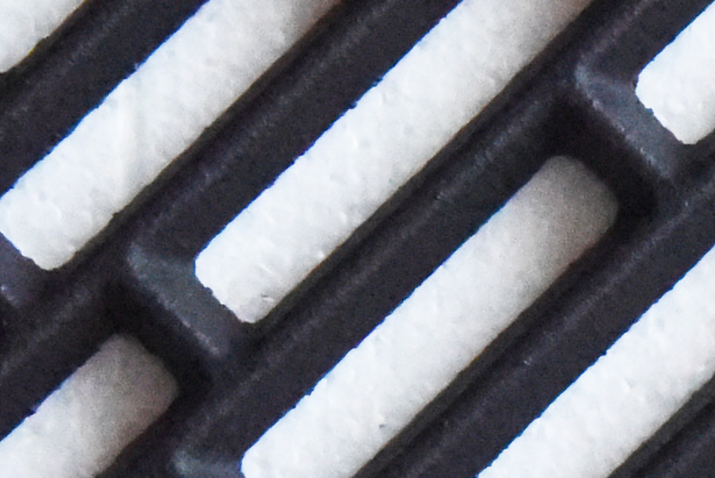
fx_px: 5226
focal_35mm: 263
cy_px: 711
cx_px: 1685
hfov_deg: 7.4
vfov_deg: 5.2
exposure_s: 1/1600
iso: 10000
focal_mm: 34
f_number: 16
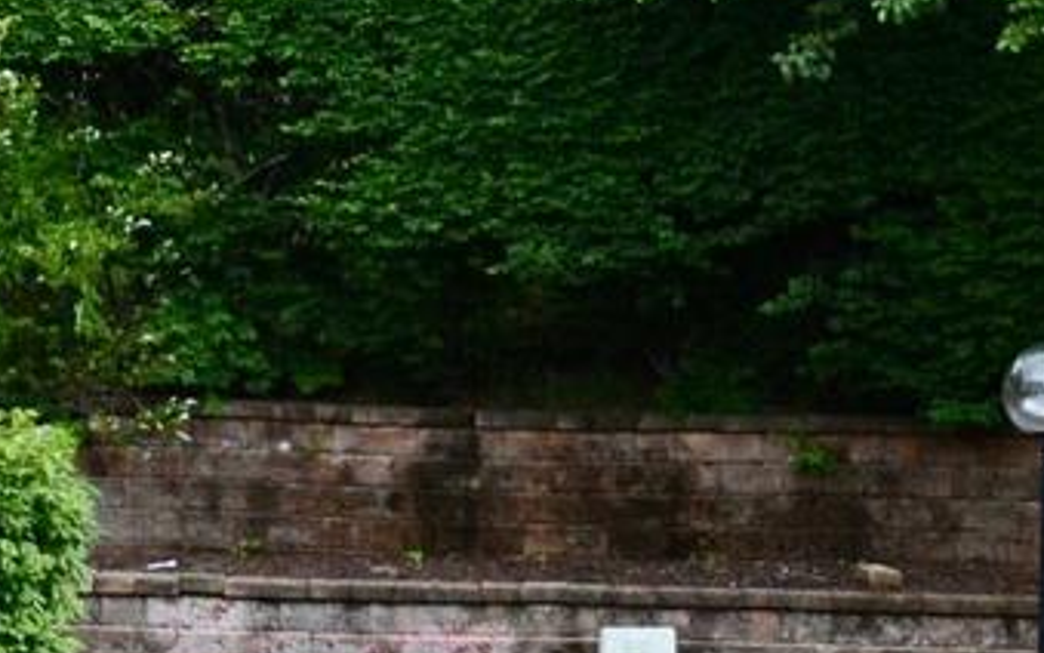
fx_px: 4809
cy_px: 644
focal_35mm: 169
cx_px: -443
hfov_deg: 11.9
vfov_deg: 7.7
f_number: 6.3
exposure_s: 1/160
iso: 100
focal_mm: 26
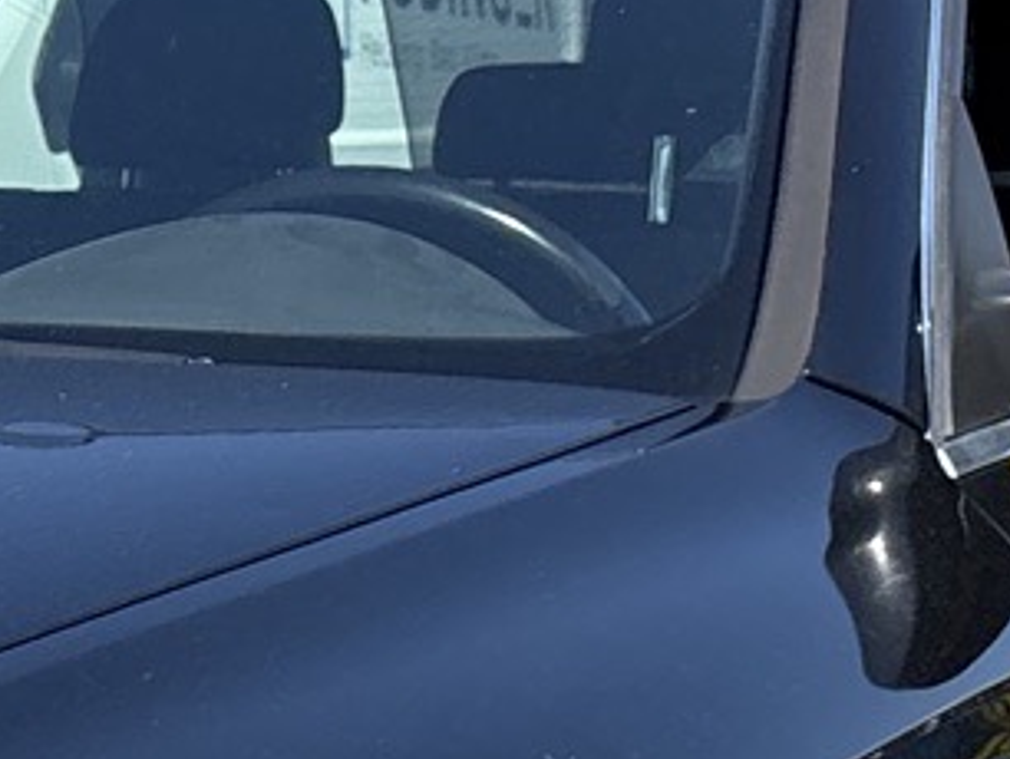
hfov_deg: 10.8
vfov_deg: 8.8
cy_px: 1241
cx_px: -1135
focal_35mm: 163
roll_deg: +0.4
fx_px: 4760
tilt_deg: -11.9
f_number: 1.6
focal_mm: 5.96
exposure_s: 1/2024
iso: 50
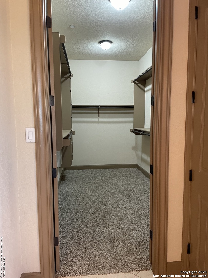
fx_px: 208
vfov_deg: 67.3
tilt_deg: -4.8
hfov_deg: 53.1
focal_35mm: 26
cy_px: 139
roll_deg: +0.8
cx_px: 104
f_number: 1.6
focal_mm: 4.2
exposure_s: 1/60
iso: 200
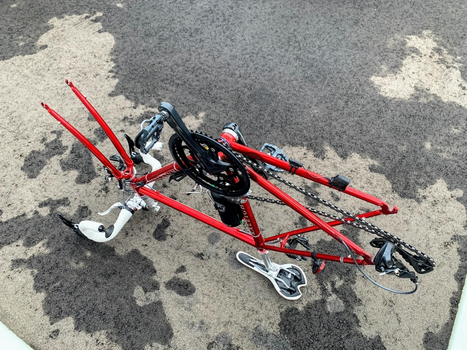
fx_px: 351
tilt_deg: -56.1
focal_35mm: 26
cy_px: 175
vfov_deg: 53.1
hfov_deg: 67.3
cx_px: 234
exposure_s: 1/148
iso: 25
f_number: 1.8
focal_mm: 4.25
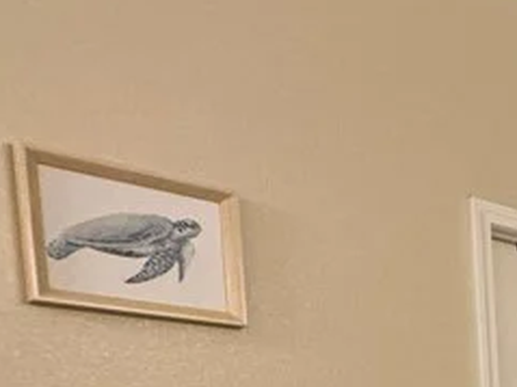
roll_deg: +1.2
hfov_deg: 20.9
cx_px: 950
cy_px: 569
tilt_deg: -5.6
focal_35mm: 60
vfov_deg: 21.0
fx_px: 896
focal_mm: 2.22
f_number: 2.2
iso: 200
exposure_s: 1/60
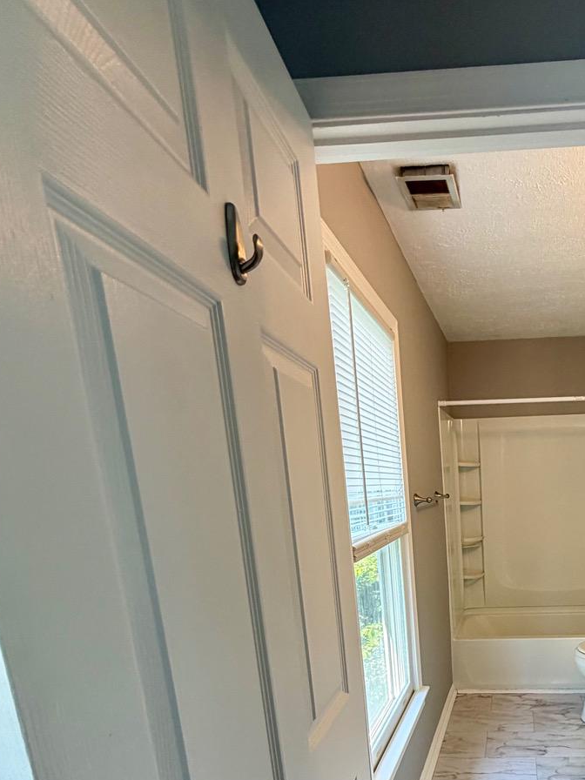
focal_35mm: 24
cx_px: 488
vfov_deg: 65.8
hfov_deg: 52.2
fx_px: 541
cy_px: 612
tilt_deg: -11.5
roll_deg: +1.5
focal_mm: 2.22
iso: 125
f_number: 2.2
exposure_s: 1/120
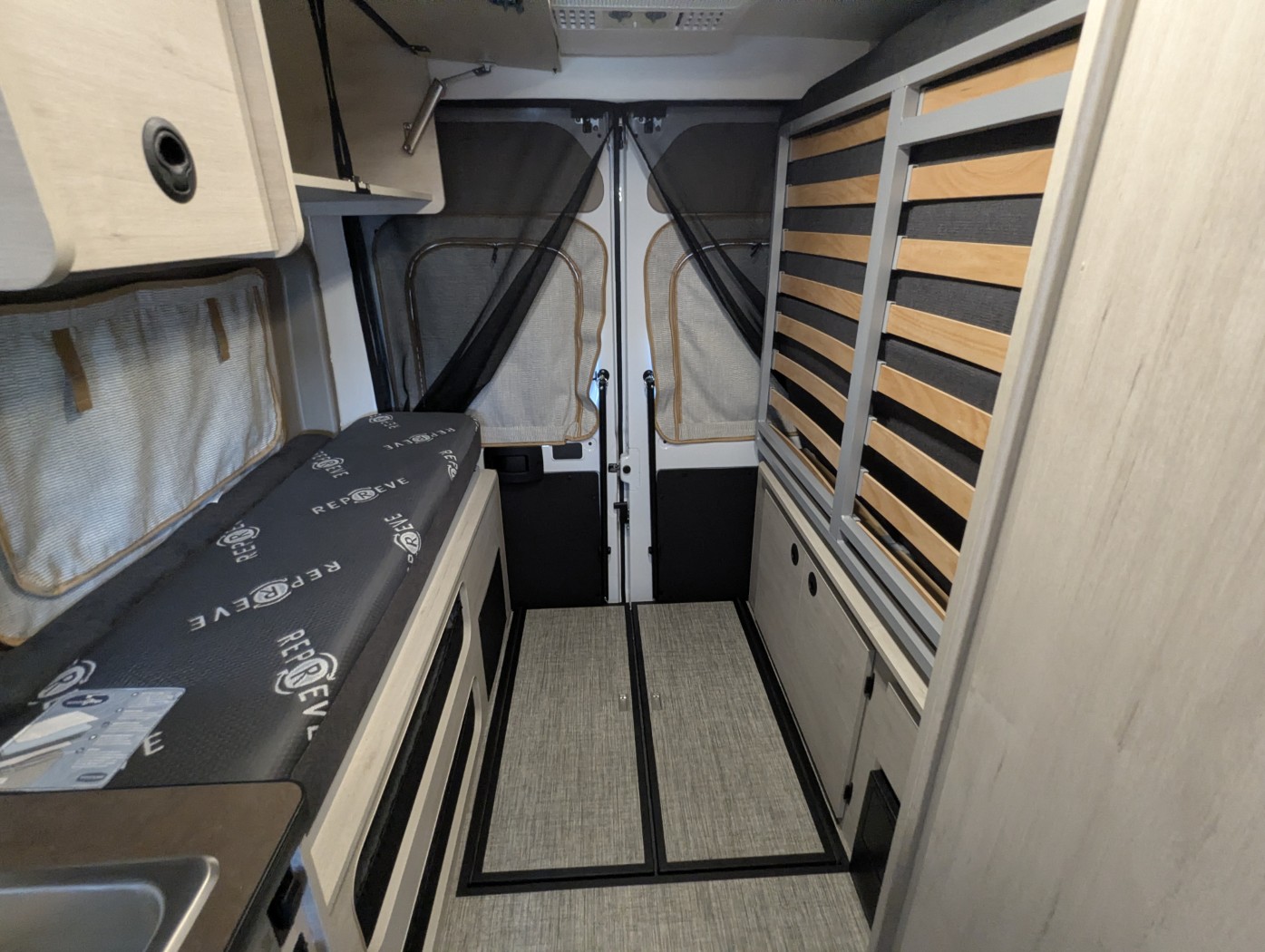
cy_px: 476
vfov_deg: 78.2
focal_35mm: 16
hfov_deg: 94.4
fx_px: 585
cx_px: 632
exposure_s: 1/56
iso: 505
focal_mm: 2.35
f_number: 2.2
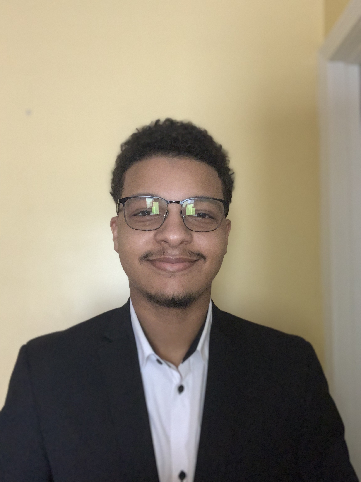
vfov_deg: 56.8
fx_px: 445
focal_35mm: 32
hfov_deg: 44.2
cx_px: 180
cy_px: 241
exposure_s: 1/32
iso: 250
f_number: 2.2
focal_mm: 2.87
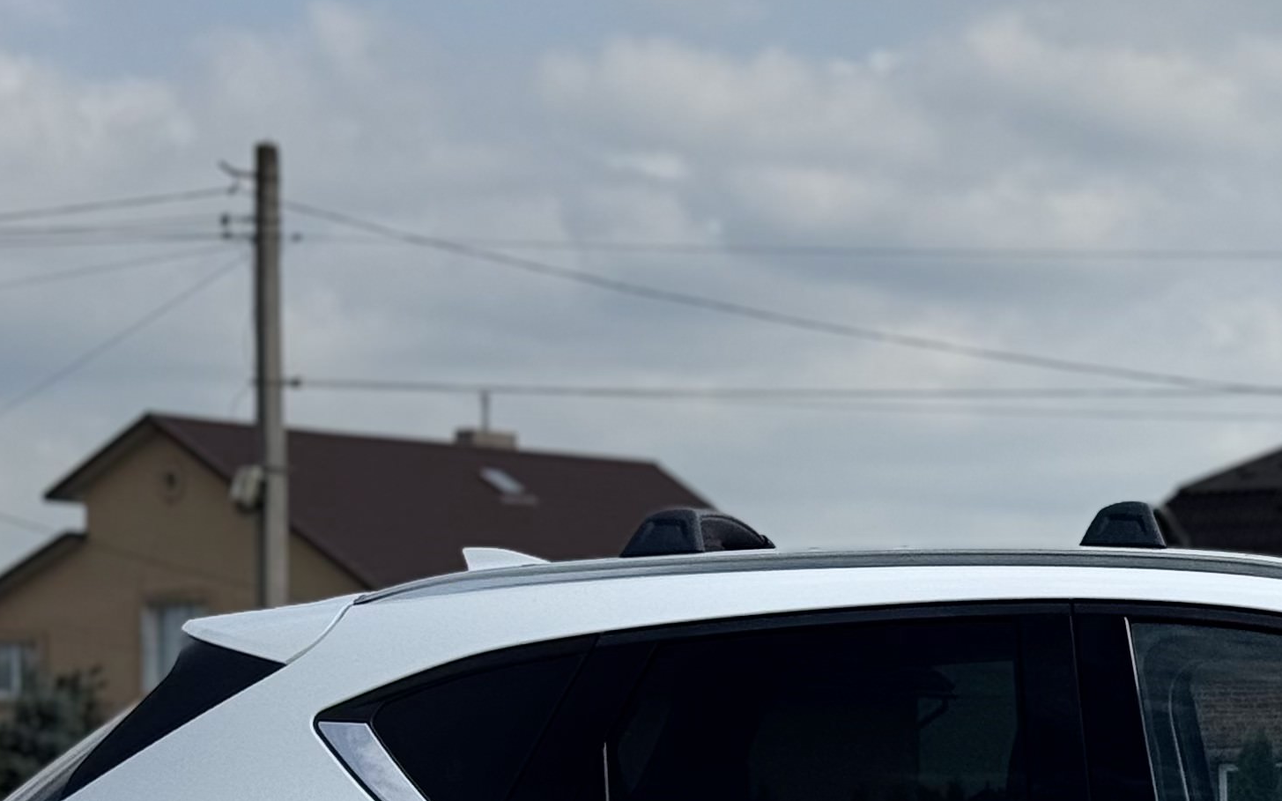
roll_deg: -0.2
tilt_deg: -1.5
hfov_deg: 14.6
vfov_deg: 9.2
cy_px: 990
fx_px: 4926
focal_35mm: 141
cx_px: 1323
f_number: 1.78
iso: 80
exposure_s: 1/12500
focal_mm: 6.76
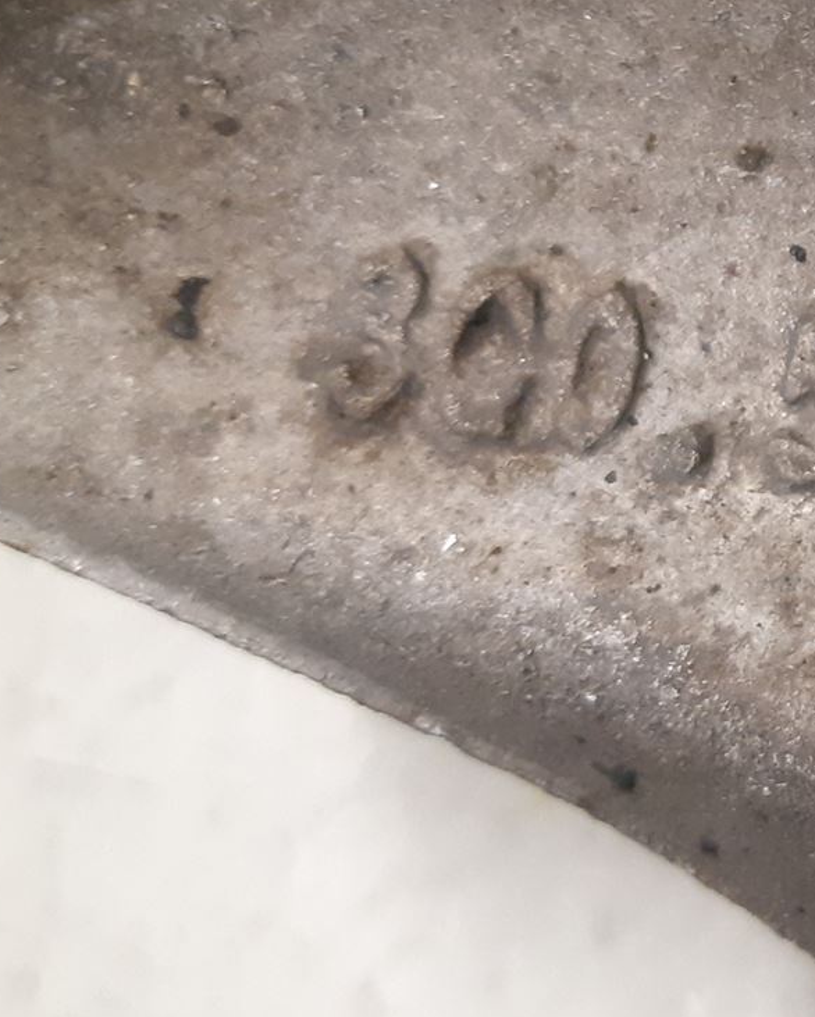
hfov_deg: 19.2
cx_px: 1181
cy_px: 365
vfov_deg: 26.7
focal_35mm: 71
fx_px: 2140
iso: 250
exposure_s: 1/33
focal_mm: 3.93
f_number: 1.7
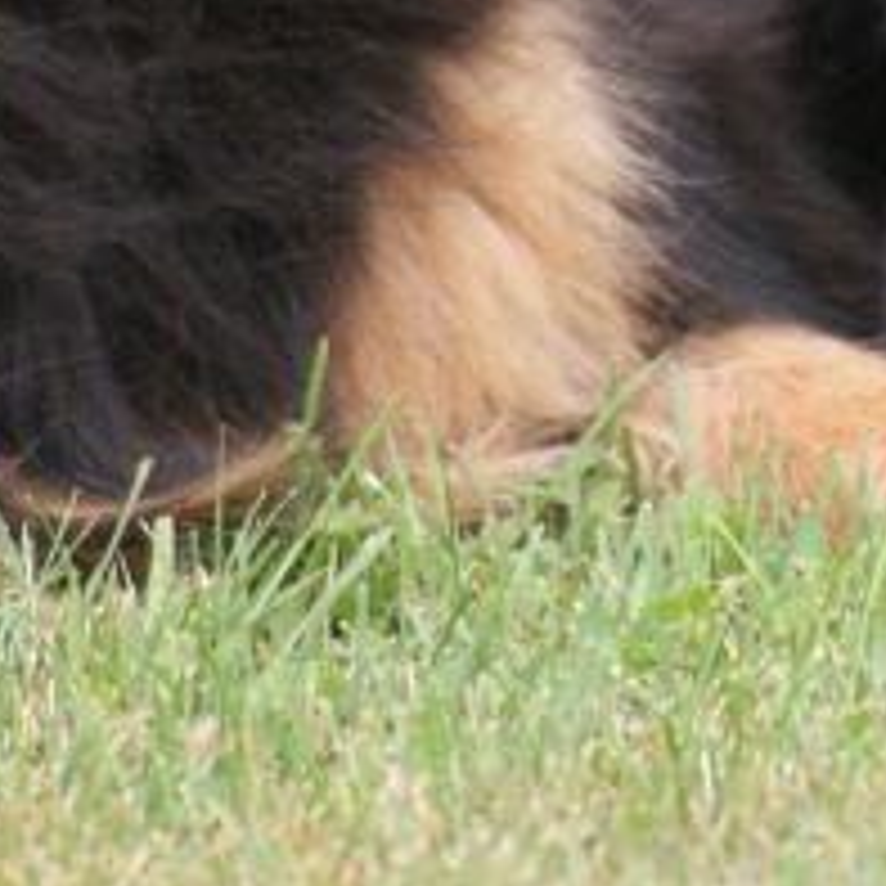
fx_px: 40280
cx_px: 1192
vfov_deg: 1.3
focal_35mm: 1391
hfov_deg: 1.3
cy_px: -479
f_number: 5
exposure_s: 1/320
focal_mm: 210
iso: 400
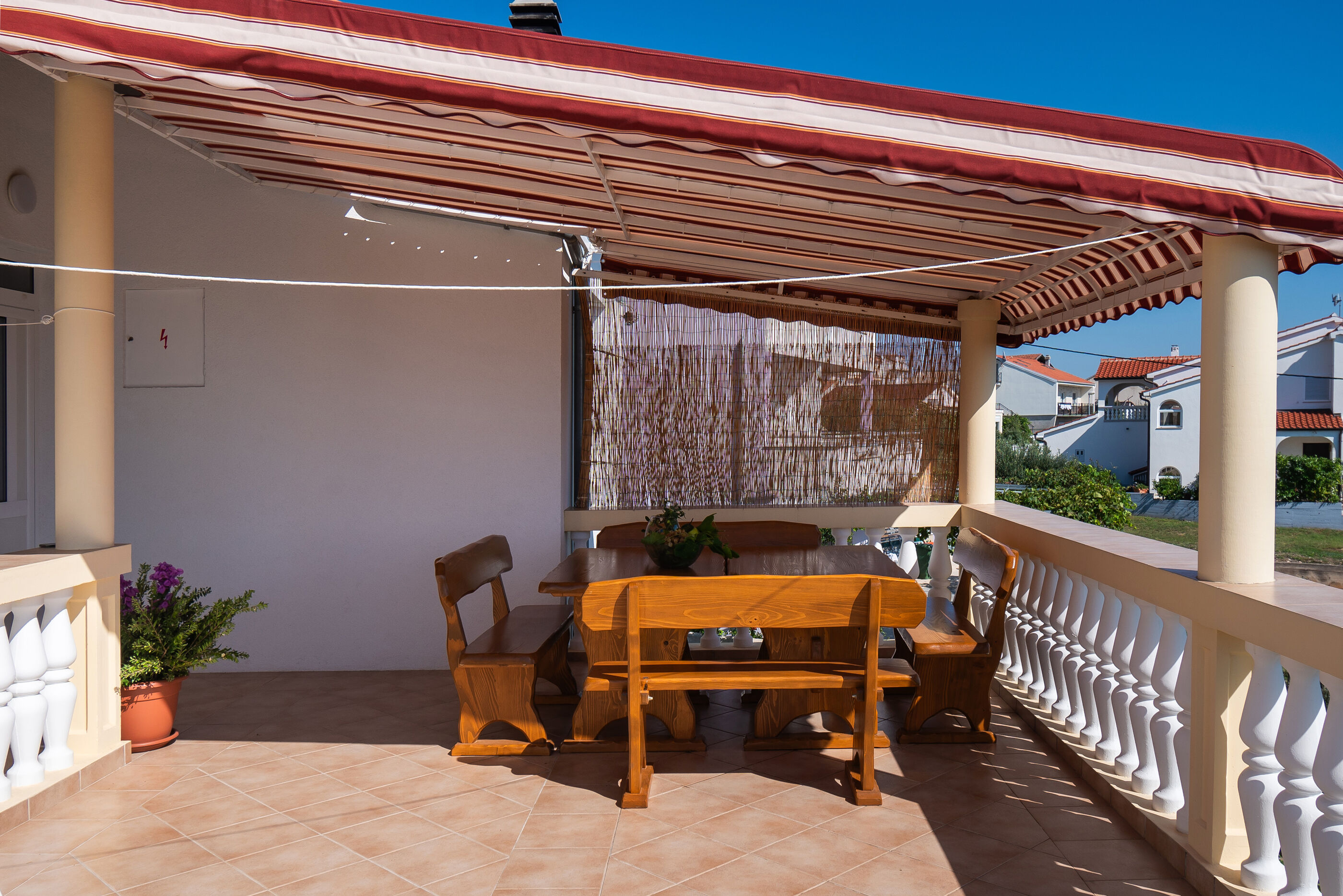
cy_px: 448
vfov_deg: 43.6
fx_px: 1119
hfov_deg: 61.9
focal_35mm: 30
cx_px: 672
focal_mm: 20
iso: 100
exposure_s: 1/640
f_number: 8
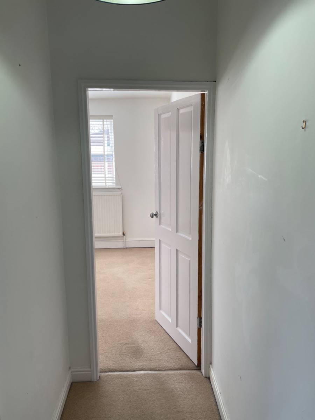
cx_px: 158
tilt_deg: -8.8
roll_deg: +0.7
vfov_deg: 67.3
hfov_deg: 53.1
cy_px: 210
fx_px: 315
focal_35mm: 26
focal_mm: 4.2
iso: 32
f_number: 1.6
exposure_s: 1/121
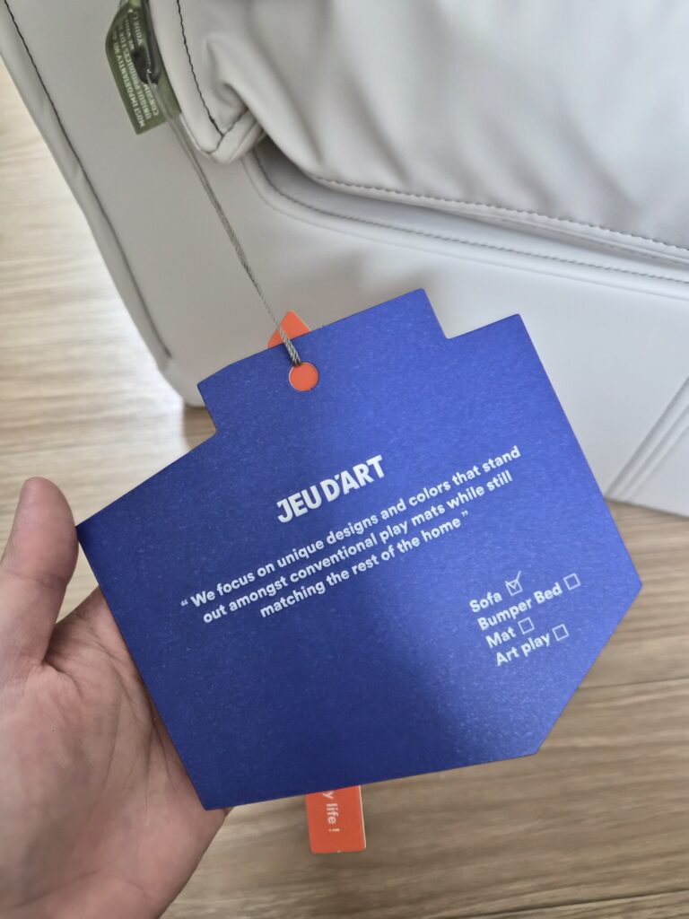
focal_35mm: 23
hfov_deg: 58.9
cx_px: 344
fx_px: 610
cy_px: 460
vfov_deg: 73.9
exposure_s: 1/120
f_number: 1.8
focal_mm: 5.4
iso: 640
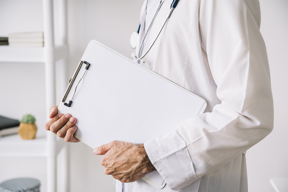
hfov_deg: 30.5
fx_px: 528
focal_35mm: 66
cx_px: 144
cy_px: 96
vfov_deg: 20.6
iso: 320
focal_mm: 66
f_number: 4
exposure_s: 1/125
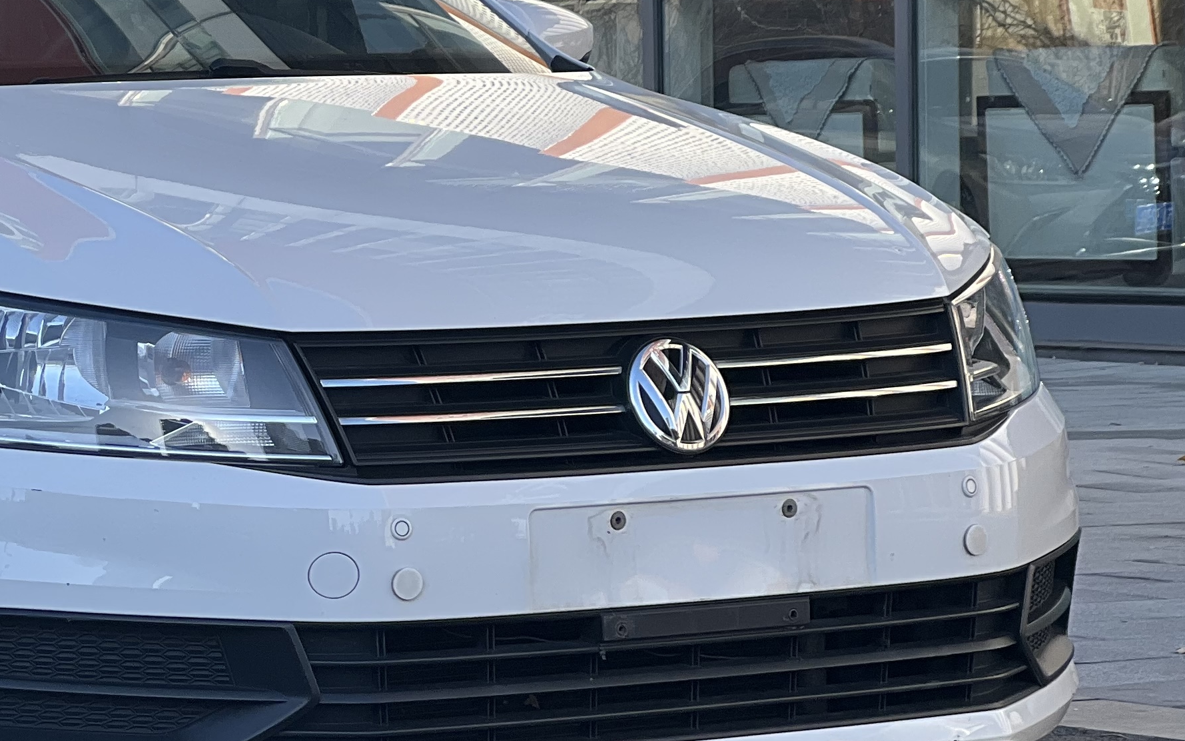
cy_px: 434
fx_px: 5975
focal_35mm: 185
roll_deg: +2.3
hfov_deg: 11.2
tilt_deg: -2.0
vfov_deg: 7.1
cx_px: -87
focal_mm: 9
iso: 32
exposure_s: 1/342
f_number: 2.8
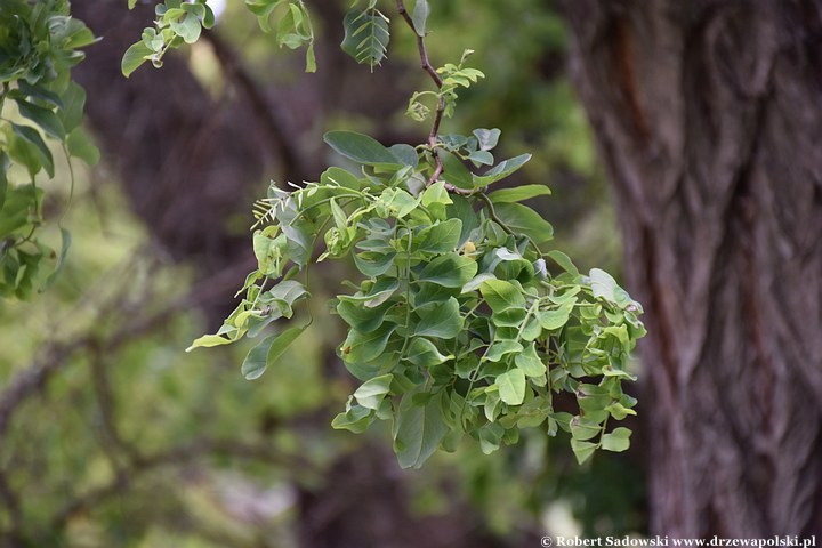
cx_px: 411
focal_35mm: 142
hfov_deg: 14.4
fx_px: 3253
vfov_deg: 9.6
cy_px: 274
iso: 720
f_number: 5.6
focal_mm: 95
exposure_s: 1/125
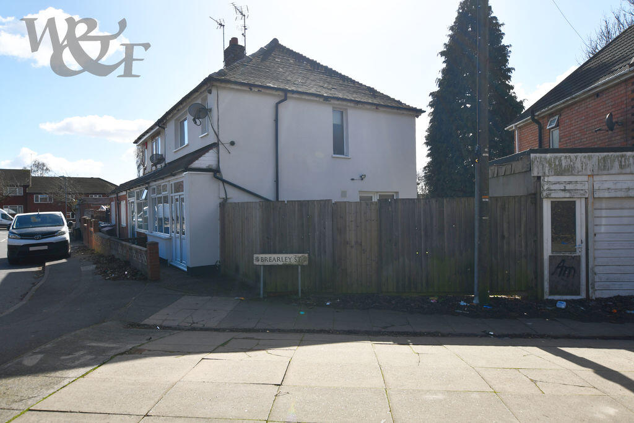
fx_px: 387
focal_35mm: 22
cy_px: 212
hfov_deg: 78.6
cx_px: 317
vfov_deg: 57.2
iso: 100
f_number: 8
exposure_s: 1/250
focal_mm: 15
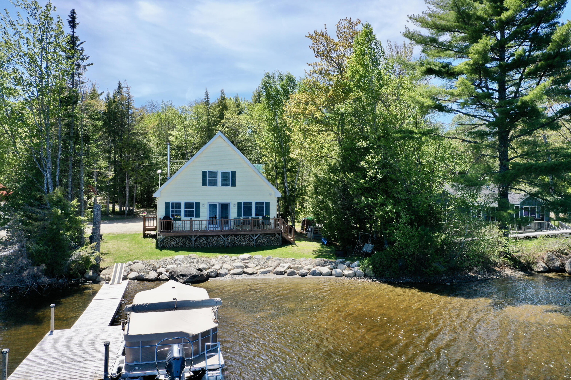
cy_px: 190
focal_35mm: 28
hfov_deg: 65.5
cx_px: 286
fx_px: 444
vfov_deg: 46.4
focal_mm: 10.26
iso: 100
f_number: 5.6
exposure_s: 1/400
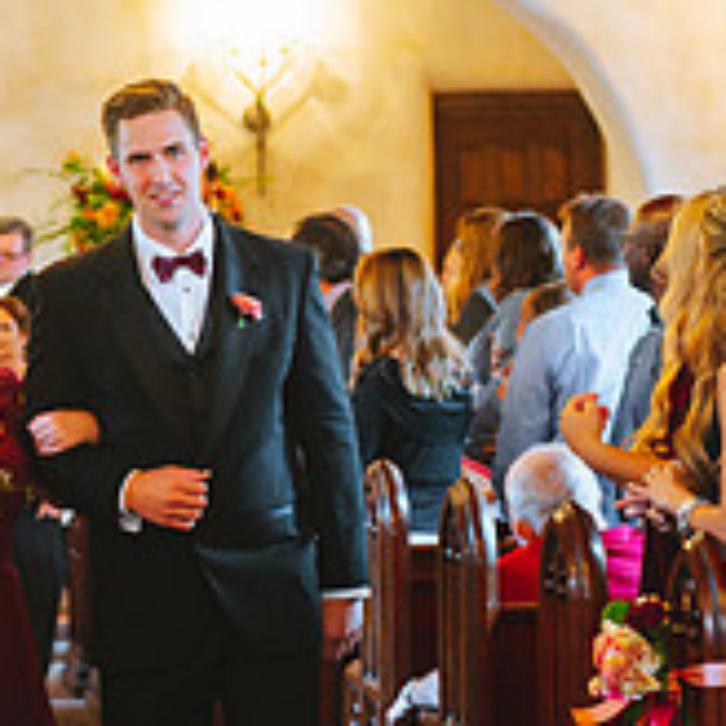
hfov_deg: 12.1
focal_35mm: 144
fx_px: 3417
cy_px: 421
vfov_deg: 12.1
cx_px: 108
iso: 4000
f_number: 2.8
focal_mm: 62
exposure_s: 1/100
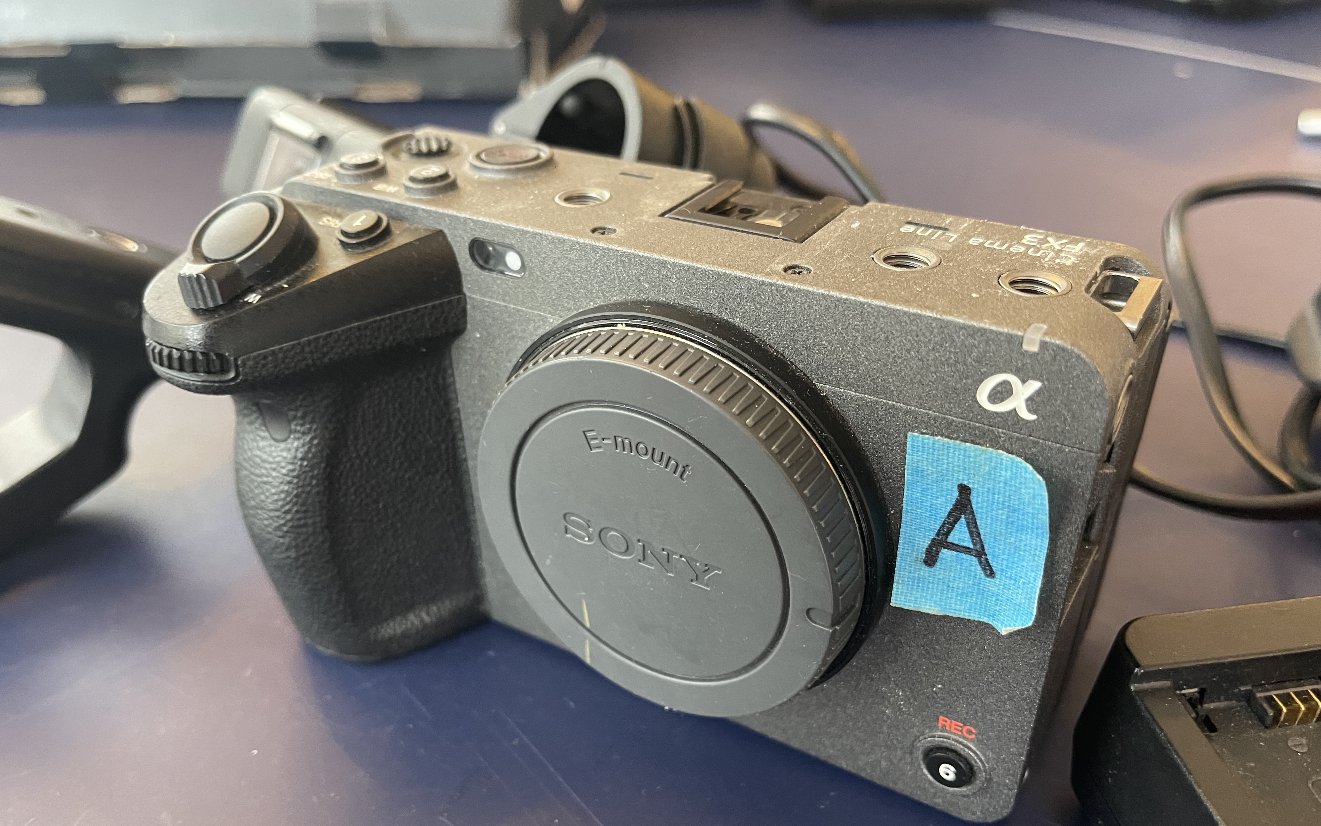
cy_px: 500
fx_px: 972
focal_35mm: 27
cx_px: 660
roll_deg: +1.5
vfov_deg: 45.7
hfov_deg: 68.4
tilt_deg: -35.8
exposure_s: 1/33
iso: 400
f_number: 1.6
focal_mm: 5.1
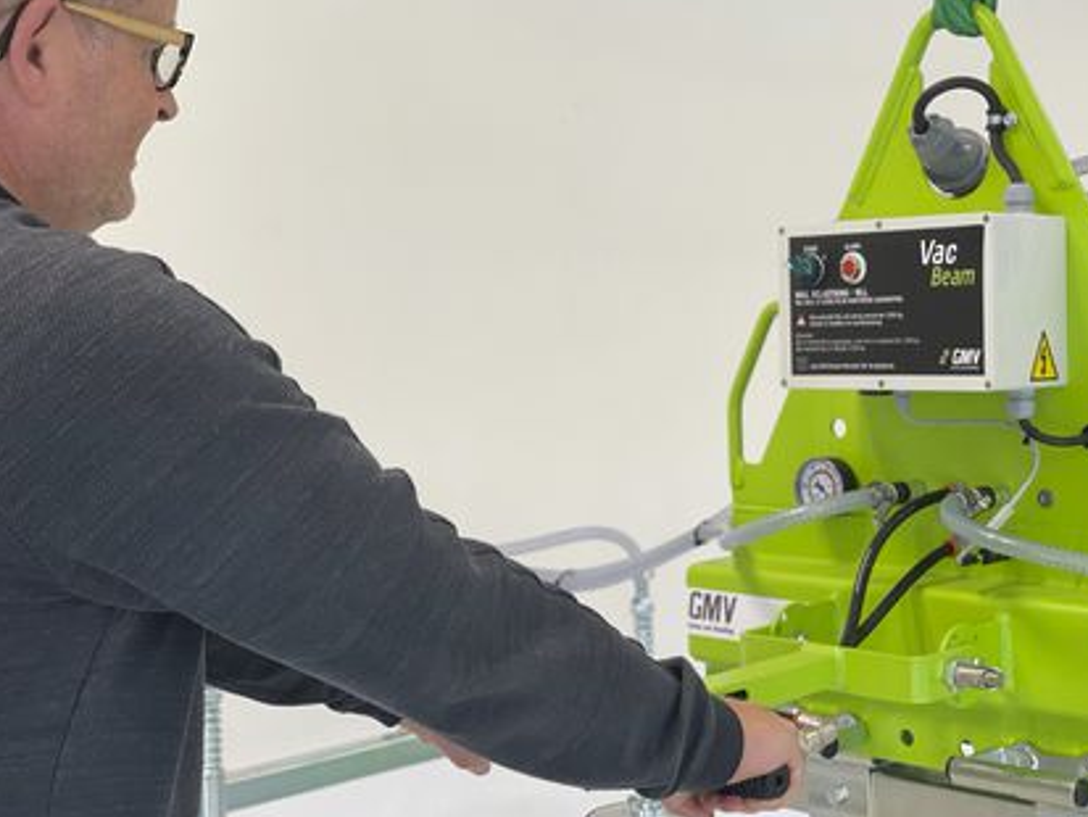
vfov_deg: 23.3
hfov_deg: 30.6
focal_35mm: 63
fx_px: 1981
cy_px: 386
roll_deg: +0.5
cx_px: 645
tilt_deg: -3.1
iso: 200
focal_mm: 6
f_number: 2
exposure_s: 1/100
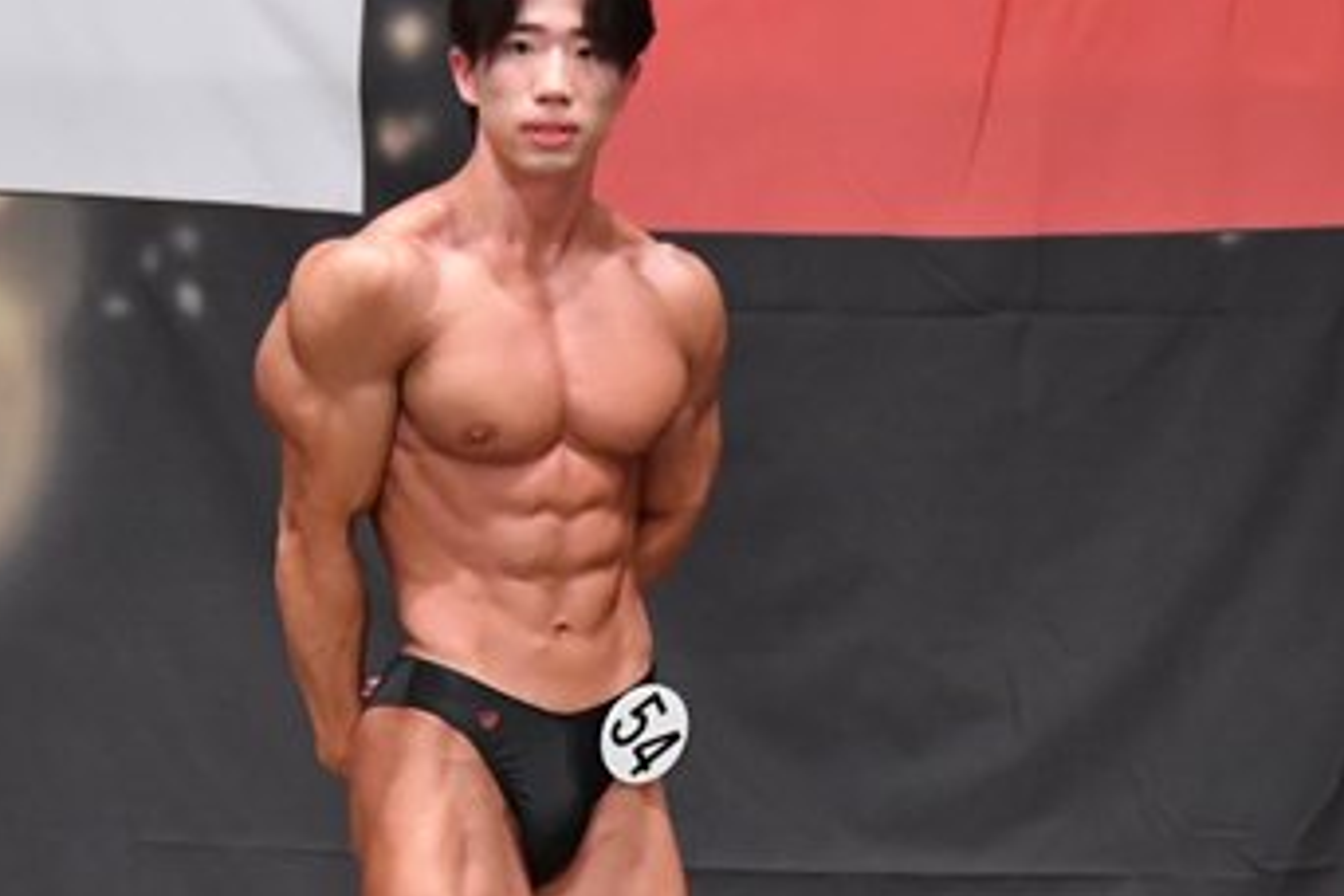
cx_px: 580
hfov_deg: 4.2
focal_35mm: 492
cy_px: 755
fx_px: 18367
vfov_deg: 2.8
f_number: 5.6
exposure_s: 1/400
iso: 6400
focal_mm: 145
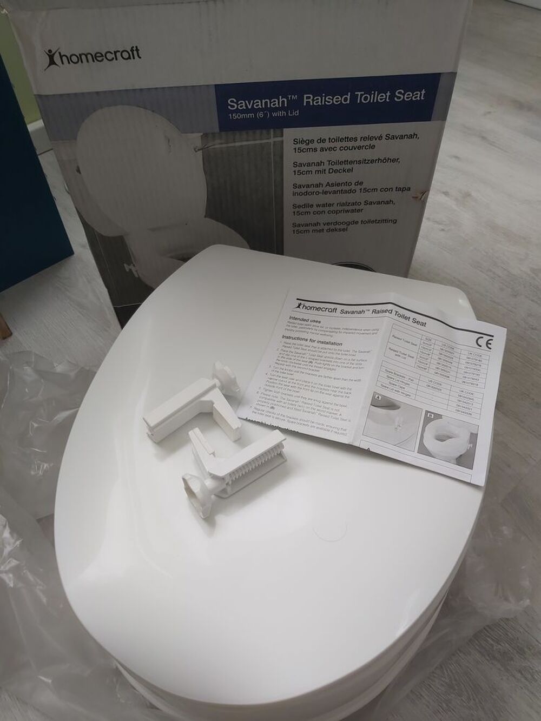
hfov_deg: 53.1
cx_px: 270
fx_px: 542
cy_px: 360
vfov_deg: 67.3
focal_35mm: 26
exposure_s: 1/210
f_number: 1.7
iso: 64
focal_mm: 3.92
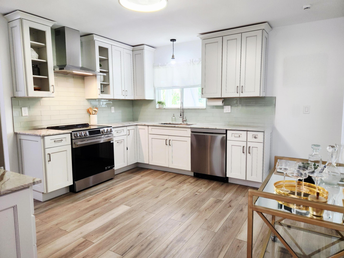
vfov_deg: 58.9
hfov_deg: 73.9
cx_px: 172
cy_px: 129
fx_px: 229
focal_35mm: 23
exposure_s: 1/120
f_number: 1.8
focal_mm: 5.4
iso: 250
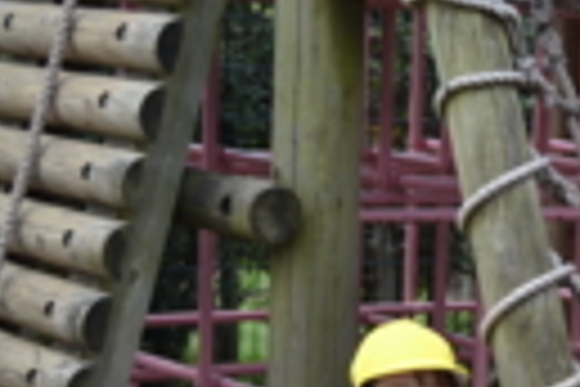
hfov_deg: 13.7
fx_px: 2255
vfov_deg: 9.7
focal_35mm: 140
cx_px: 895
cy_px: 358
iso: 100
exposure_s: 1/200
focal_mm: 30
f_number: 4.5
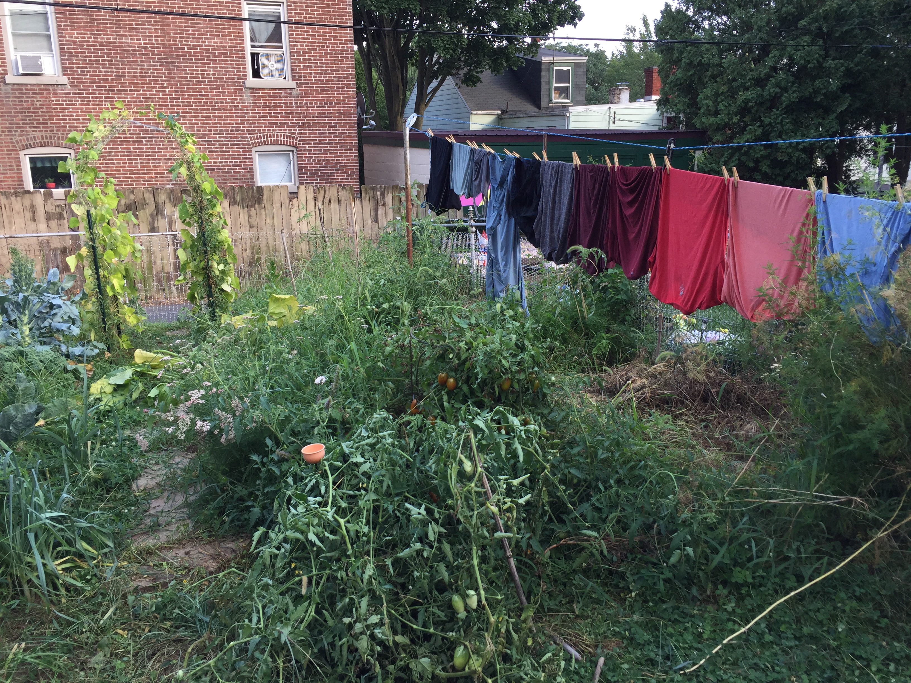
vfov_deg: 48.2
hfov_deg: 61.7
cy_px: 342
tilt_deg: -15.3
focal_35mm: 29
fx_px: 763
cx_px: 456
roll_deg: -0.6
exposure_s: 1/208
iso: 32
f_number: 2.2
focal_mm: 4.15
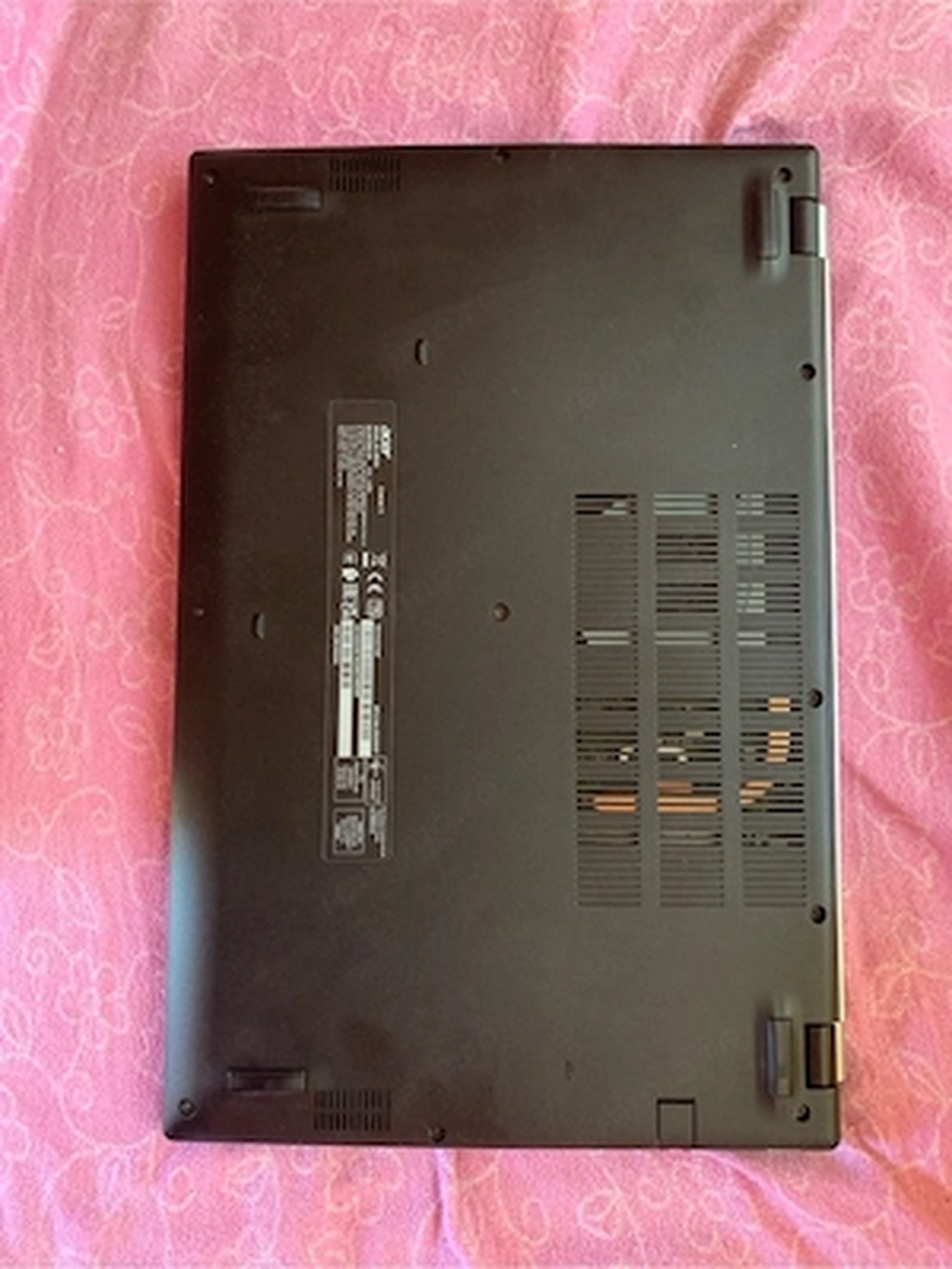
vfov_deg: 67.3
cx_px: 476
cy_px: 634
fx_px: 953
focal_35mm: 26
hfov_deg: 53.1
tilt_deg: -86.8
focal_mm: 4.25
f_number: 1.8
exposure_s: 1/60
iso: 400
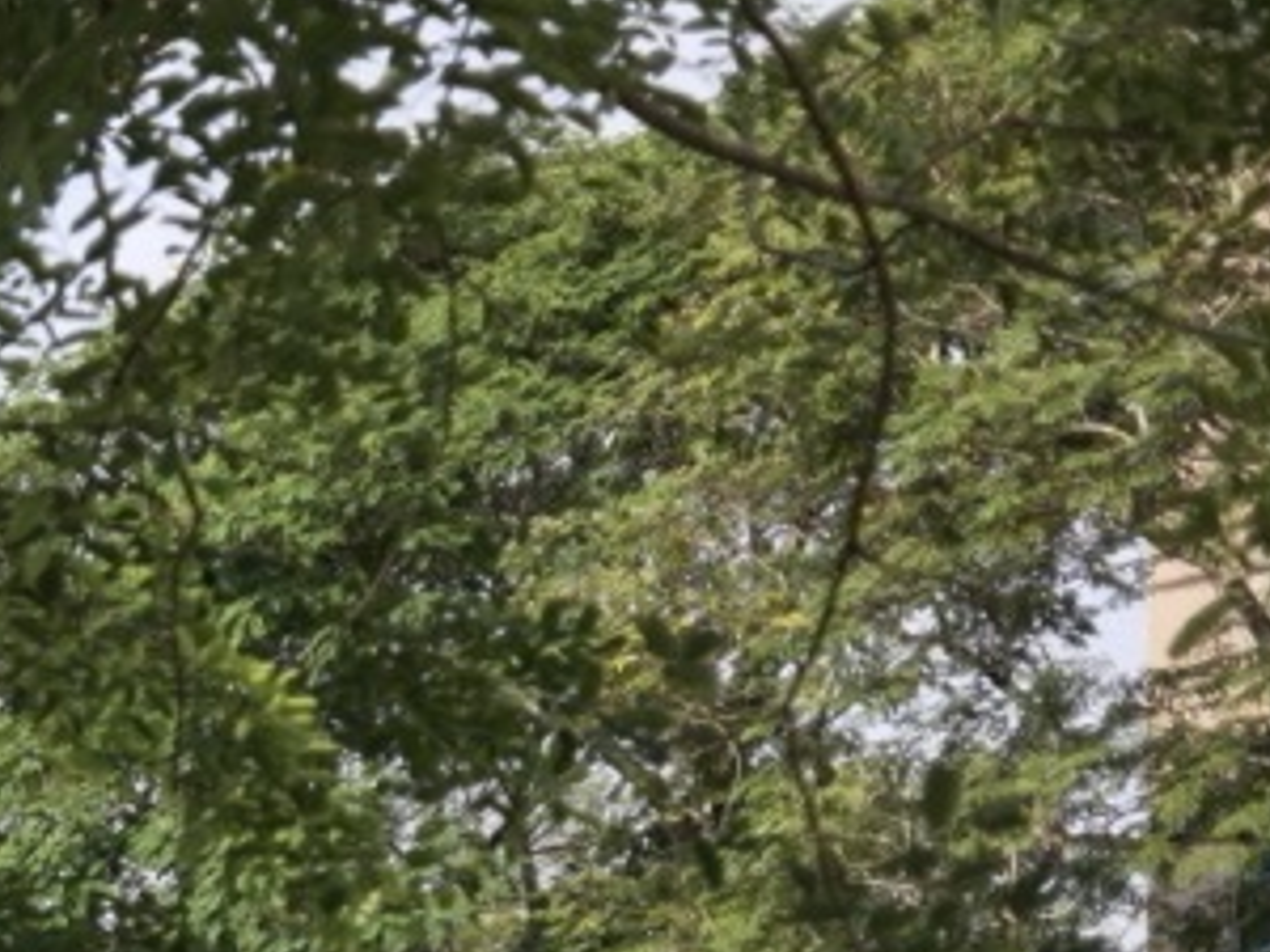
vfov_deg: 13.3
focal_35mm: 94
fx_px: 3449
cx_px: -1384
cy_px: 1955
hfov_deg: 15.7
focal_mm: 28
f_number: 4
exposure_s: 1/500
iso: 200
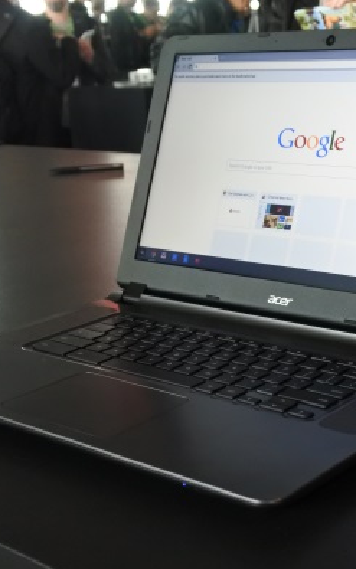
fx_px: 962
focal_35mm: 62
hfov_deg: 20.9
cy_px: 285
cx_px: 238
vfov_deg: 33.0
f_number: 4.2
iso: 1800
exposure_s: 1/60
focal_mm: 15
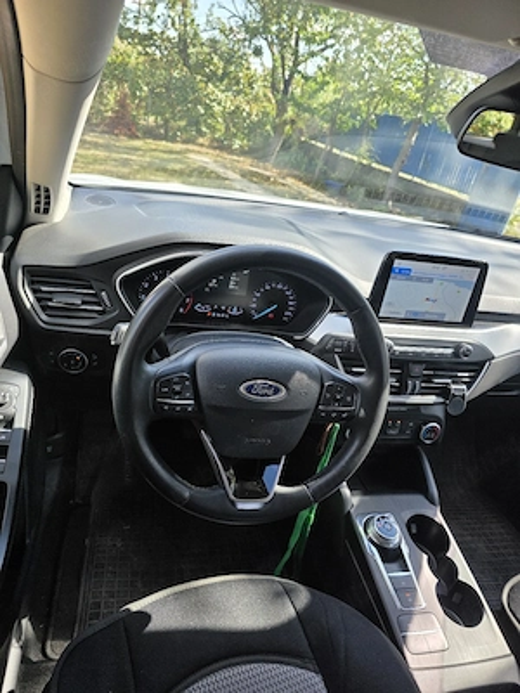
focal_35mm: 23
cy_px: 346
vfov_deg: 73.9
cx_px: 260
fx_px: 461
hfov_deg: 58.9
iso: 40
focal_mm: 6.3
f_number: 1.7
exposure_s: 1/370
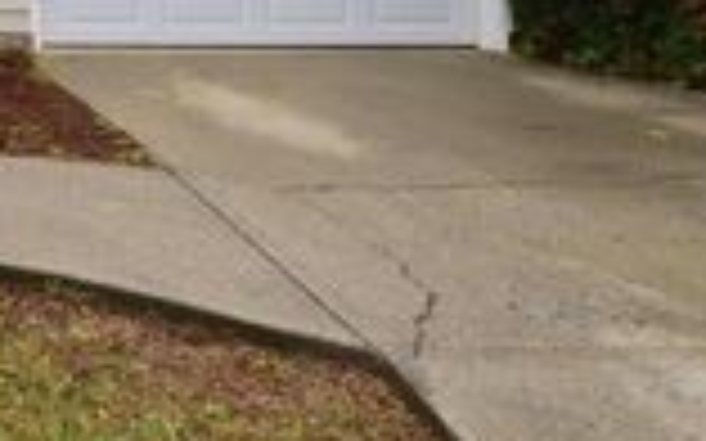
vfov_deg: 21.8
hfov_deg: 29.8
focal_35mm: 54
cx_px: -225
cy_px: -124
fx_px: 1031
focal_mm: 11
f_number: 7.1
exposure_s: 1/10
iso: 100
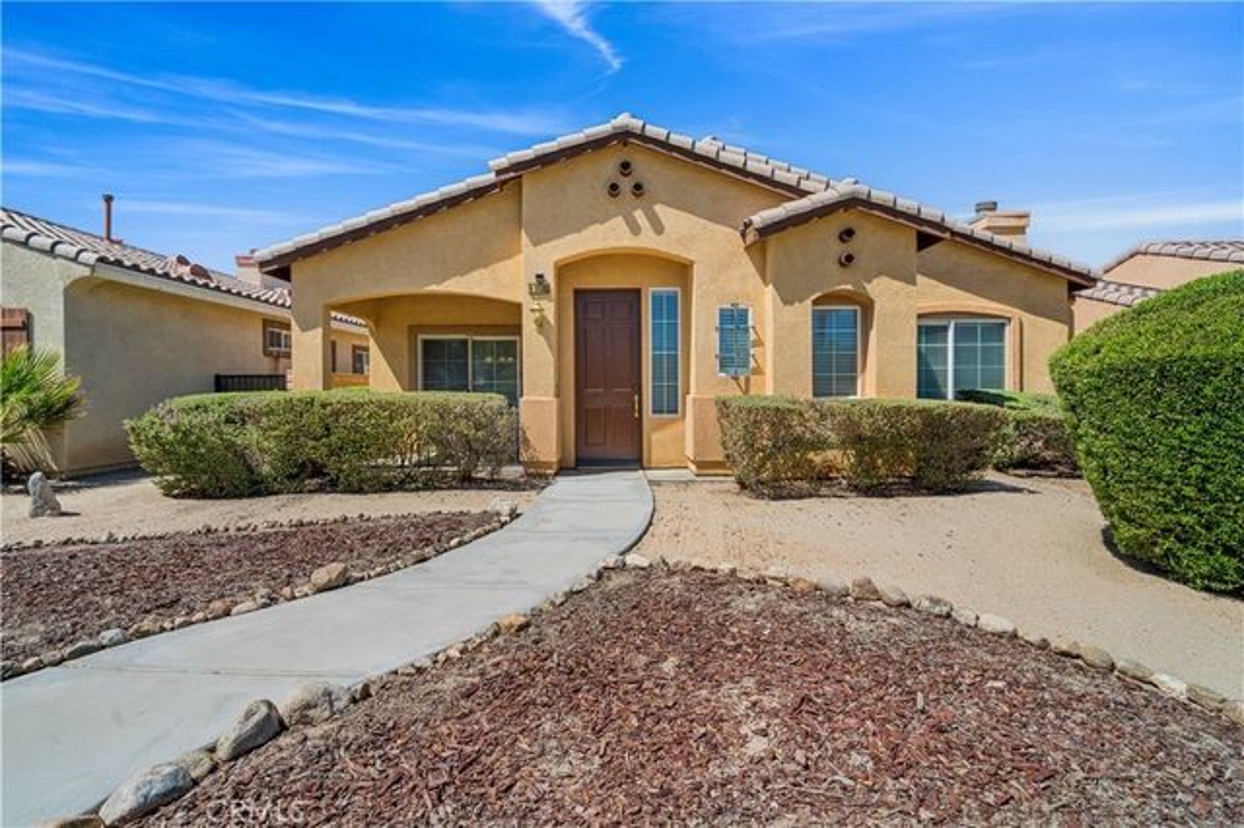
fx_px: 553
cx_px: 622
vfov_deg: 73.7
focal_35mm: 16
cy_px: 414
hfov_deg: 96.8
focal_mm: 16
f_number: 11
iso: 80
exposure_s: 1/50
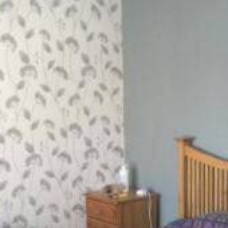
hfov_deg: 26.1
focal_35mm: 66
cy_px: 184
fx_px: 492
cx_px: 103
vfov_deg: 25.6
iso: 125
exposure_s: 1/30
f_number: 2.2
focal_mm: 4.15
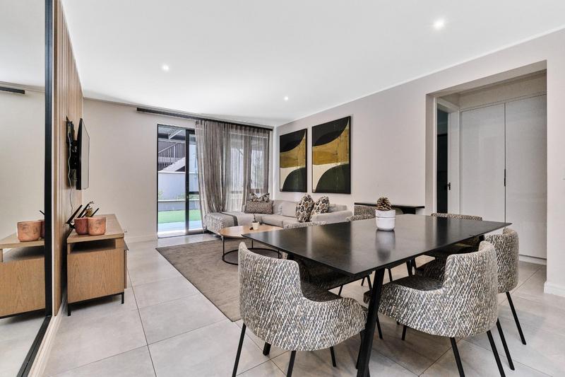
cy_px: 188
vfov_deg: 77.3
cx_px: 282
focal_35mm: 15
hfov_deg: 100.4
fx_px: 235
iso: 800
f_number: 8
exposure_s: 1/25
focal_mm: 10
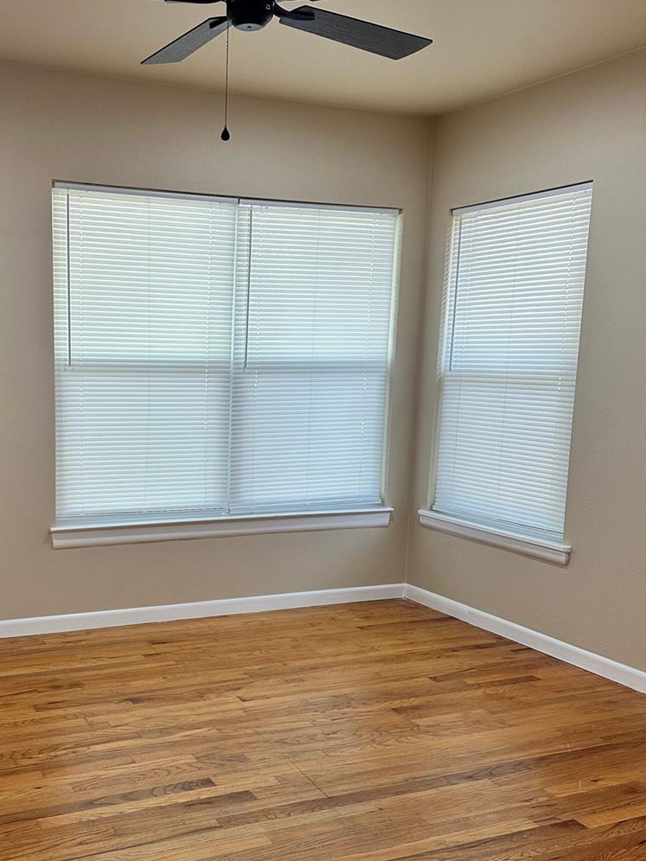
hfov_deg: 37.8
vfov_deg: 49.9
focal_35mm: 37
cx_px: 172
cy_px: 502
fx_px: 921
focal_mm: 6.86
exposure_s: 1/120
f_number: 1.78
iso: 160
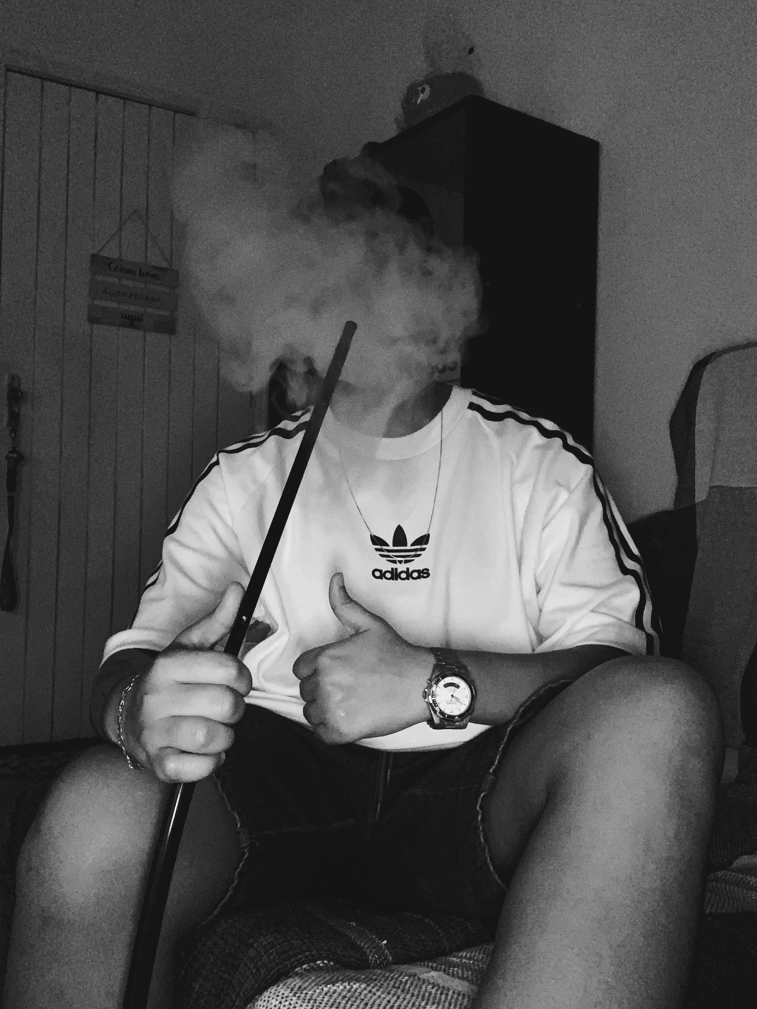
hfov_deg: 44.2
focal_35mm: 32
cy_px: 504
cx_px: 378
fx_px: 933
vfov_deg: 56.8
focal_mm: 2.87
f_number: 2.2
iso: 250
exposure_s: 1/17
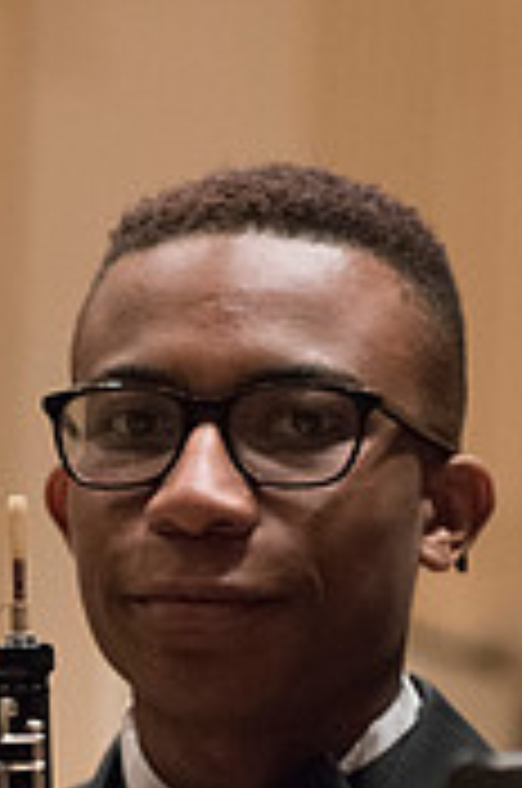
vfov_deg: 5.7
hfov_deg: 3.8
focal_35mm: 361
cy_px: 756
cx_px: 220
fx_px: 7882
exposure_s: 1/200
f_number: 6.3
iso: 12800
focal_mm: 140
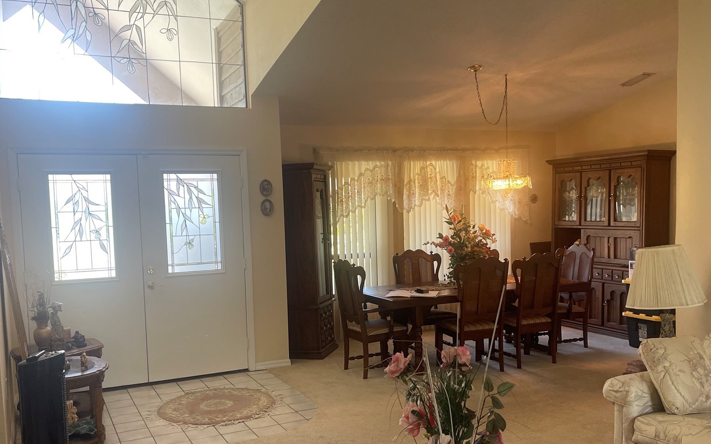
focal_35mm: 33
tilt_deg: -5.2
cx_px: 357
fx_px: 639
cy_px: 252
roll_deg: +1.3
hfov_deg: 58.1
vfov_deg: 38.2
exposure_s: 1/120
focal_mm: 5.1
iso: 125
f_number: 1.6
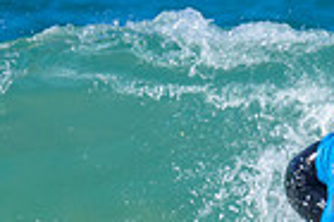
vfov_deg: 0.3
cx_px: 496
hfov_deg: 0.5
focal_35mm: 4552
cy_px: 206
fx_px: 42183
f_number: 6.3
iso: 400
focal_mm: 800
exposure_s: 1/2000
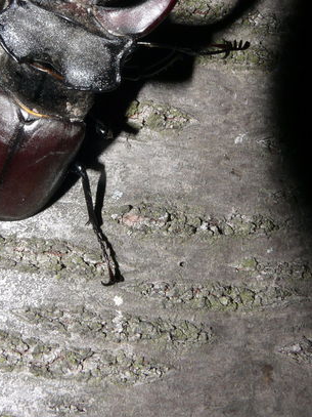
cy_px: 90
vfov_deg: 34.0
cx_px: 101
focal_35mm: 55
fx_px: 661
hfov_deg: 26.4
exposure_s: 1/250
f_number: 11
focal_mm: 7.4
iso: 200
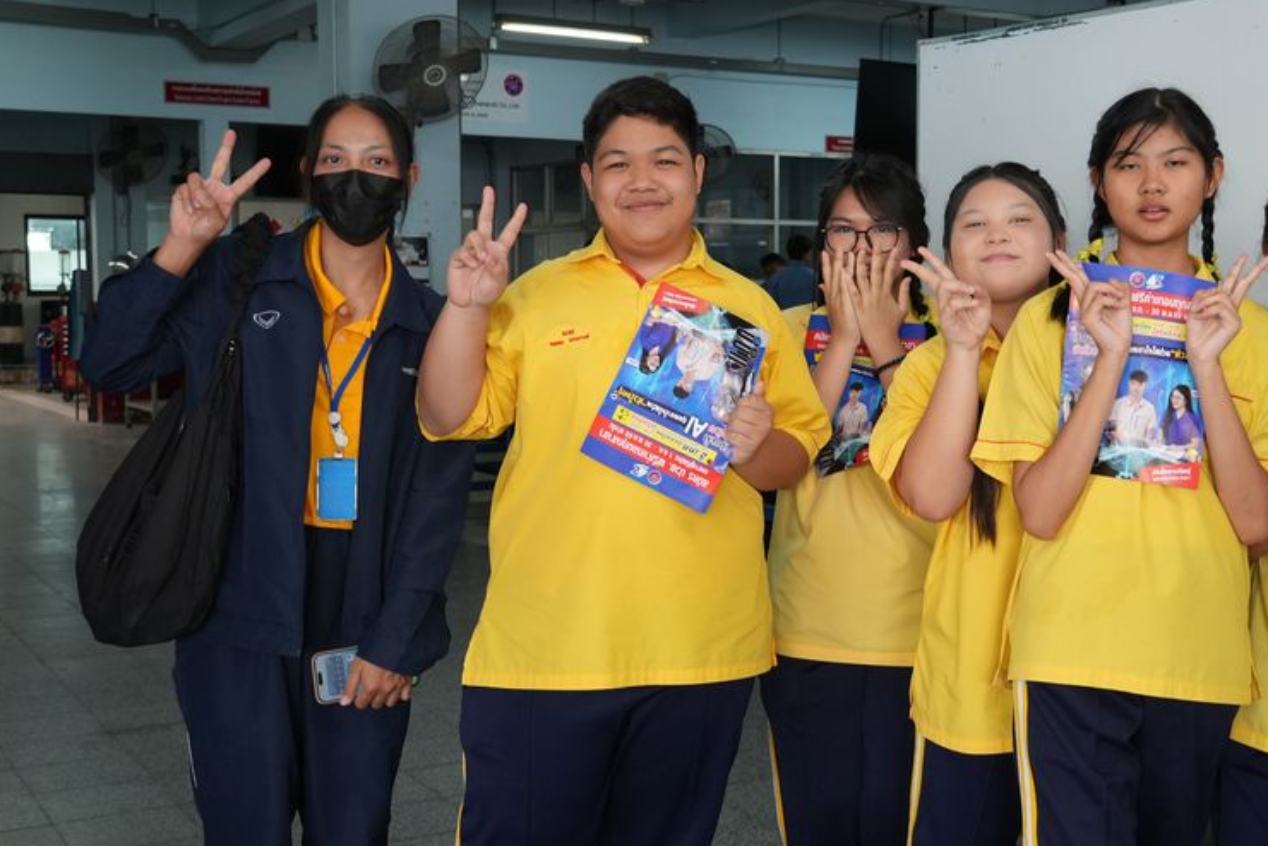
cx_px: 845
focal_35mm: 51
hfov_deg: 38.7
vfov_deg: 26.7
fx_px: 1786
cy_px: 443
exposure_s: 1/60
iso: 640
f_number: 4.5
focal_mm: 25
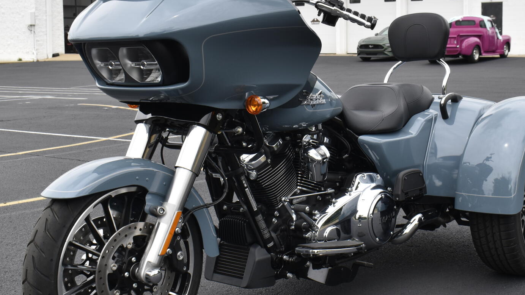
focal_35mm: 57
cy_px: 146
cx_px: 319
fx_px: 790
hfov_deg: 36.6
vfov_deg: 21.2
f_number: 9
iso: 400
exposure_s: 1/320
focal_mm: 25
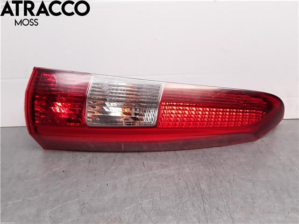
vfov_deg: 49.7
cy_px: 112
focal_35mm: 28
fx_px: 242
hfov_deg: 63.4
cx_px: 150
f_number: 1.9
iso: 100
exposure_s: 1/124
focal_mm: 2.91
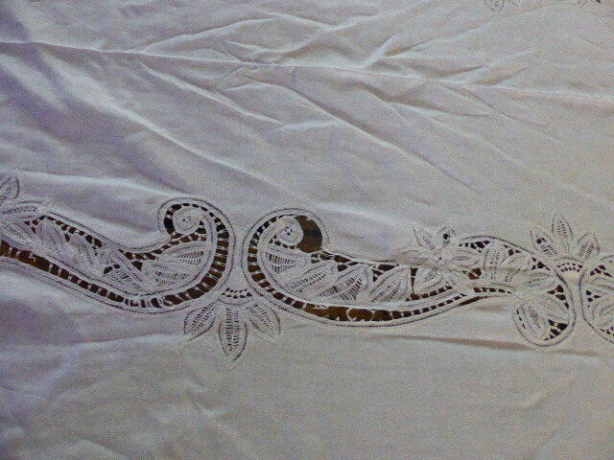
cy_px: 230
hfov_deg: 63.4
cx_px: 307
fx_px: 497
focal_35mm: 28
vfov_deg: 49.7
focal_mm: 4.8
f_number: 3.4
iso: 1600
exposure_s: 1/80
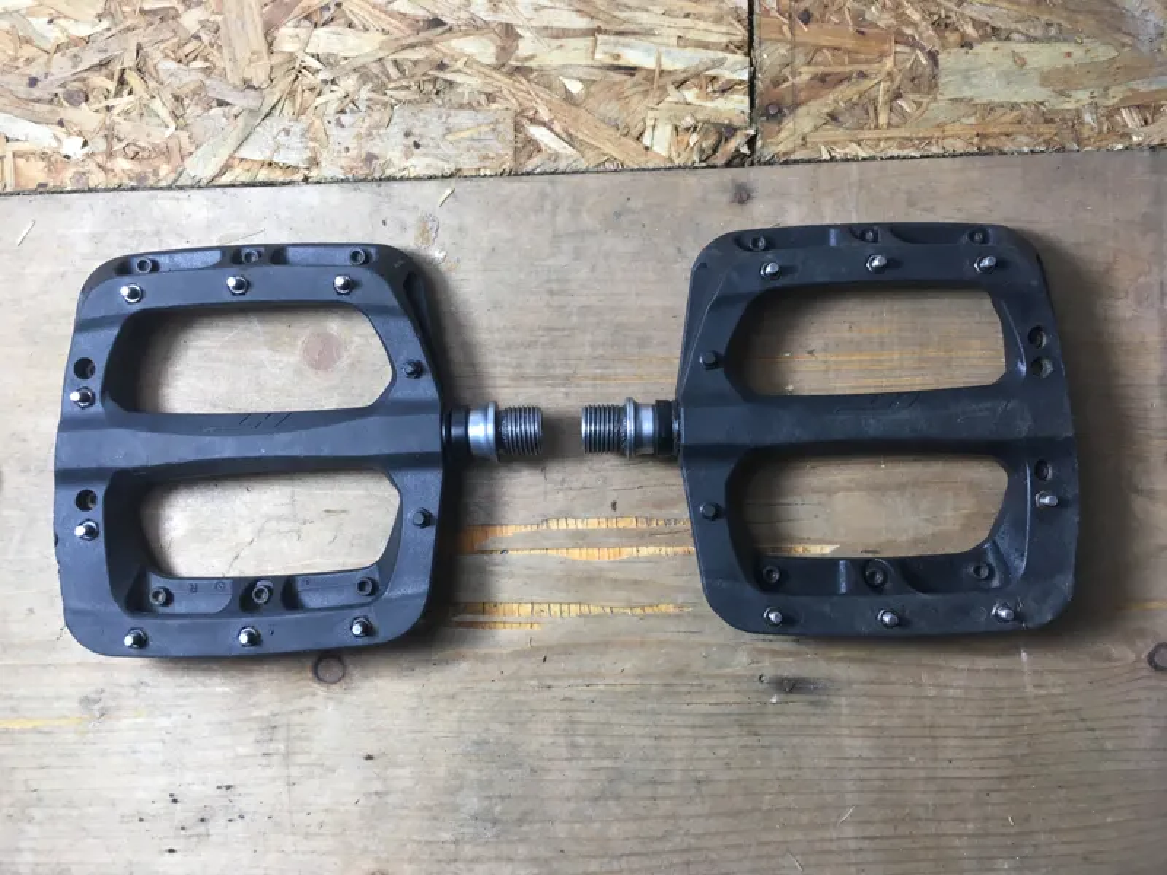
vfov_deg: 48.2
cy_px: 438
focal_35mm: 29
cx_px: 584
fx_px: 978
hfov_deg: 61.7
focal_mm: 4.15
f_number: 2.2
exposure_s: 1/33
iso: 25
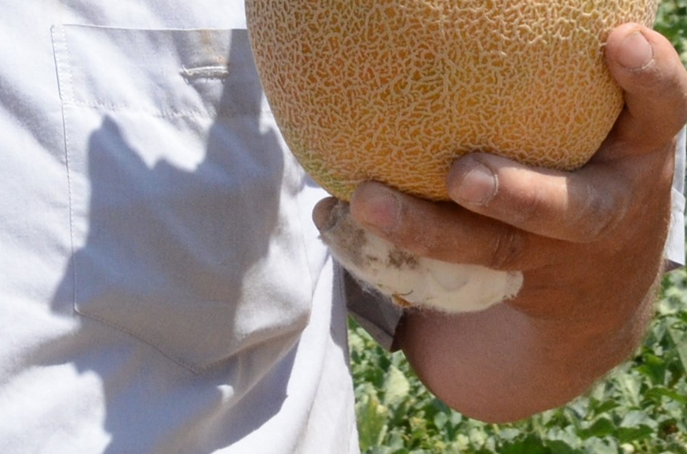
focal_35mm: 171
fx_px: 3258
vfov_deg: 7.7
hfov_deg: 11.9
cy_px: -394
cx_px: 2
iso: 1000
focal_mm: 27
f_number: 14
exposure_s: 1/800
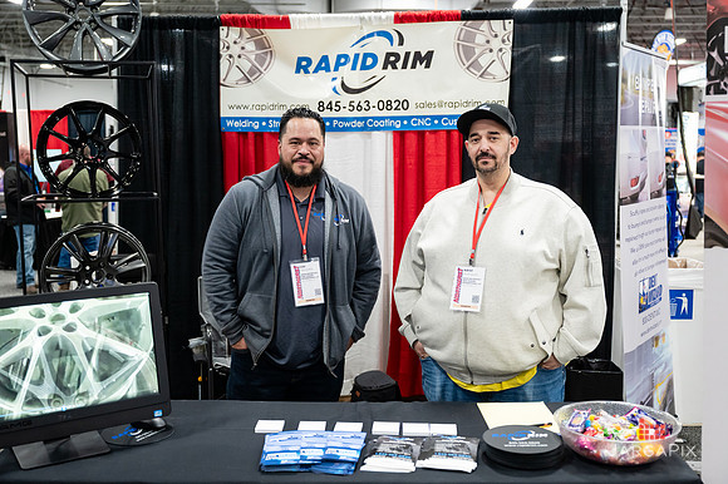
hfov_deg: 52.0
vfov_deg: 35.9
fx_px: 747
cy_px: 241
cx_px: 367
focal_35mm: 37
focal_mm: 36
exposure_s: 1/200
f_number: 3.2
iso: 3200
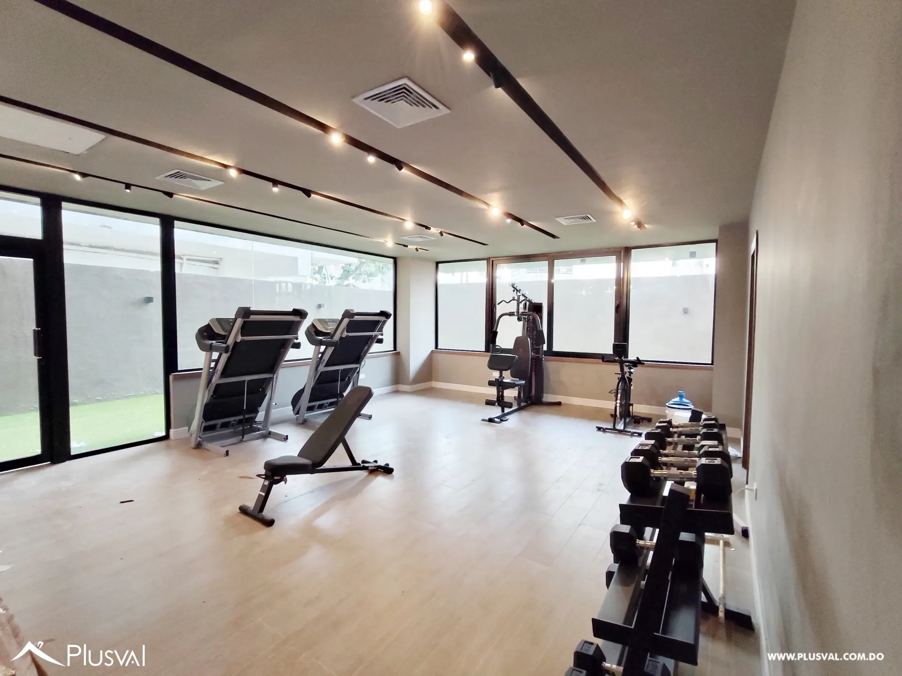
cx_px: 451
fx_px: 417
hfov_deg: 94.5
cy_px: 338
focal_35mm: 16
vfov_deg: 78.1
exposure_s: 1/50
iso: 75
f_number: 2.2
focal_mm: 1.67
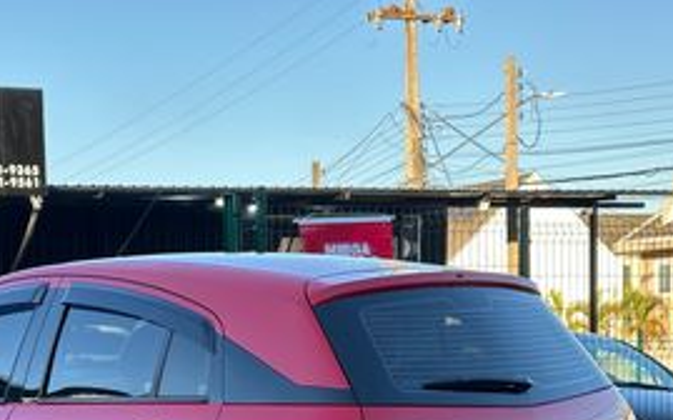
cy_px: 435
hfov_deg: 23.2
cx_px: 220
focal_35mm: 89
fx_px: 1632
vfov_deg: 14.4
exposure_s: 1/480
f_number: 1.78
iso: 64
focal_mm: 6.86
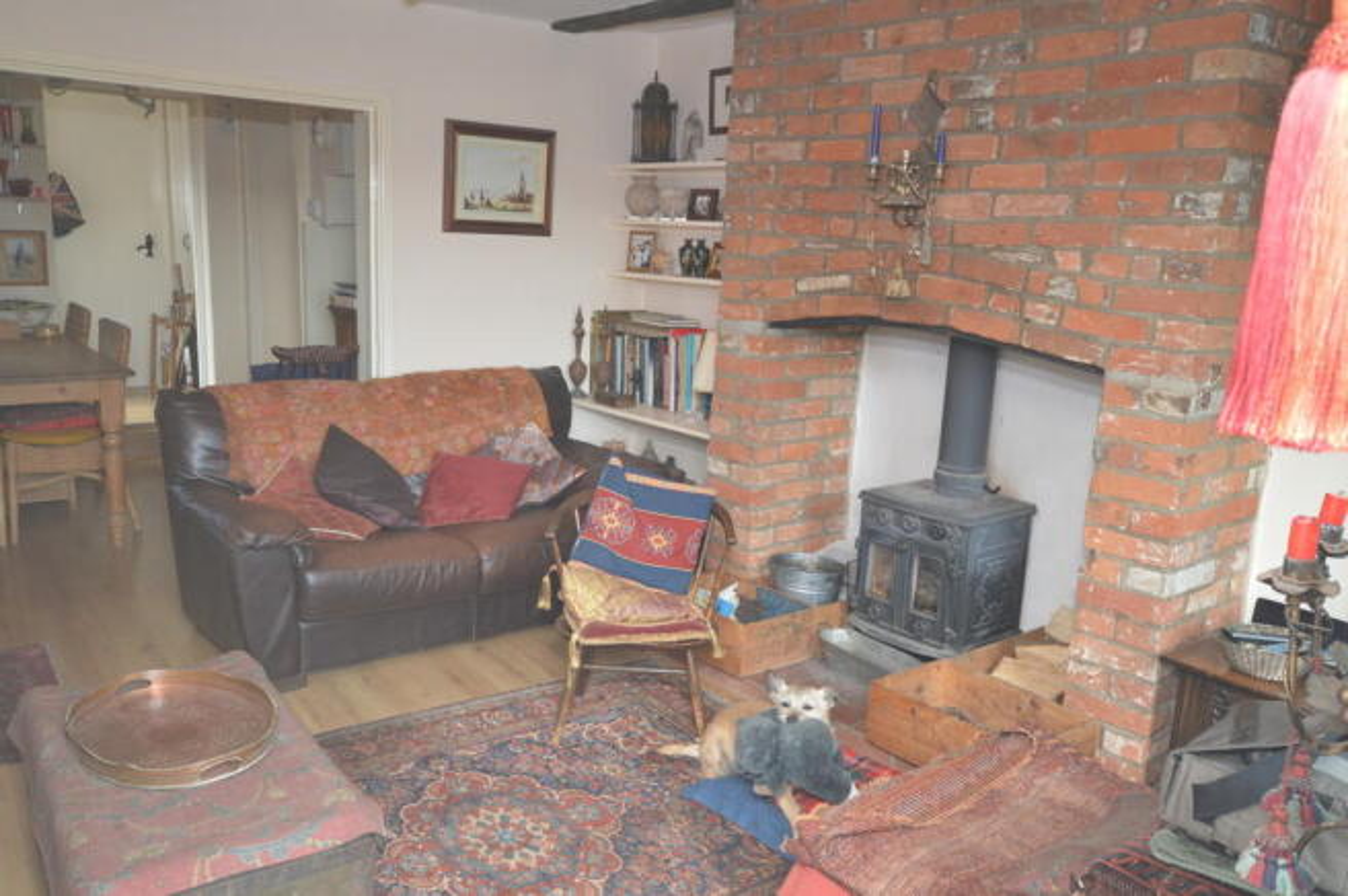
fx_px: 1122
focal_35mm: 30
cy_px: 448
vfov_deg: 43.5
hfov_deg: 62.0
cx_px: 674
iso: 1000
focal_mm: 20
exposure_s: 1/60
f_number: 5.6
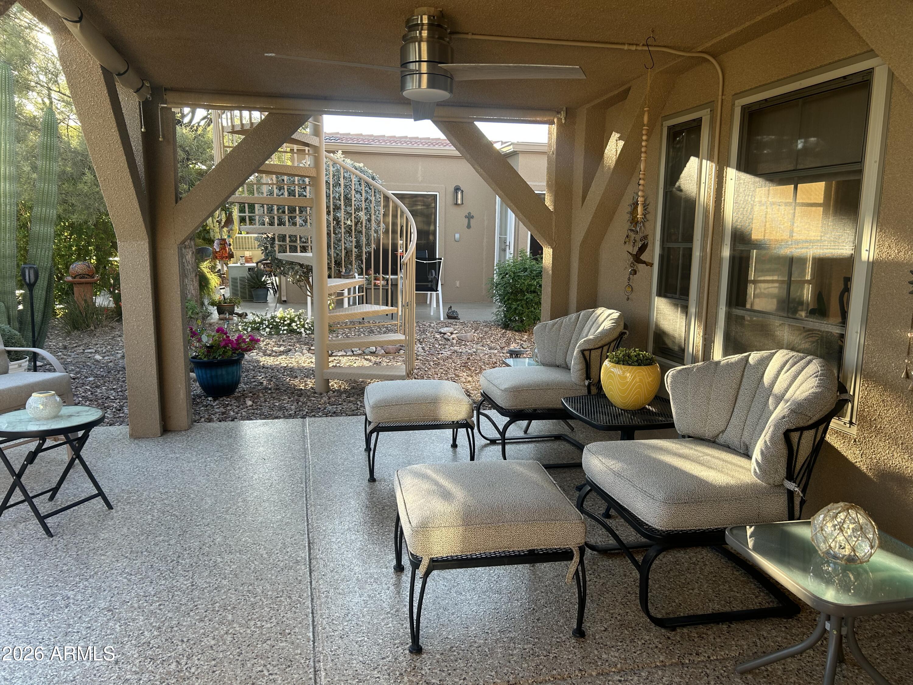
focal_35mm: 26
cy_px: 342
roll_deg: -0.3
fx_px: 686
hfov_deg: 67.3
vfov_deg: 53.1
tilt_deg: -9.5
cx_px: 456
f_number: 1.5
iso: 40
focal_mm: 5.7
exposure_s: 1/207
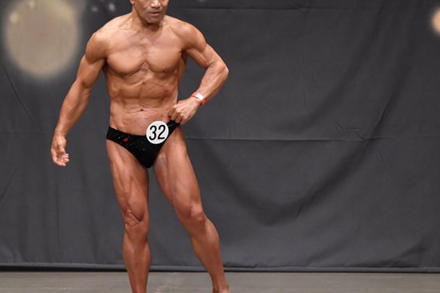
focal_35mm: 358
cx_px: 216
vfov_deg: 3.8
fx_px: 4375
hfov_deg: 5.8
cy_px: 137
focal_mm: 170
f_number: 5.6
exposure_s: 1/400
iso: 6400
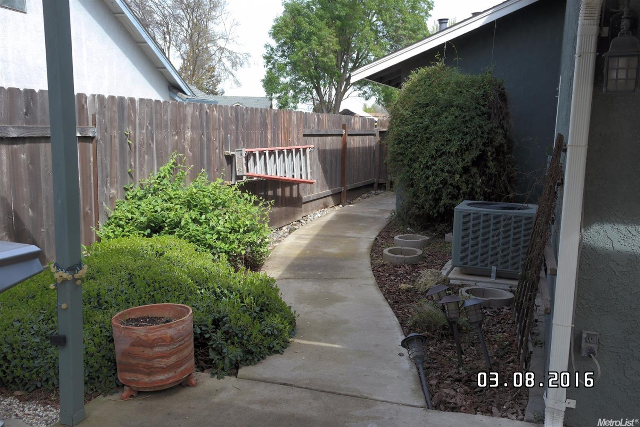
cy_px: 214
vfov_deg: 40.0
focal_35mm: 33
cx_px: 320
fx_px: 587
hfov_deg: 57.2
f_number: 5.6
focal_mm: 22
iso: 100
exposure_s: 1/180
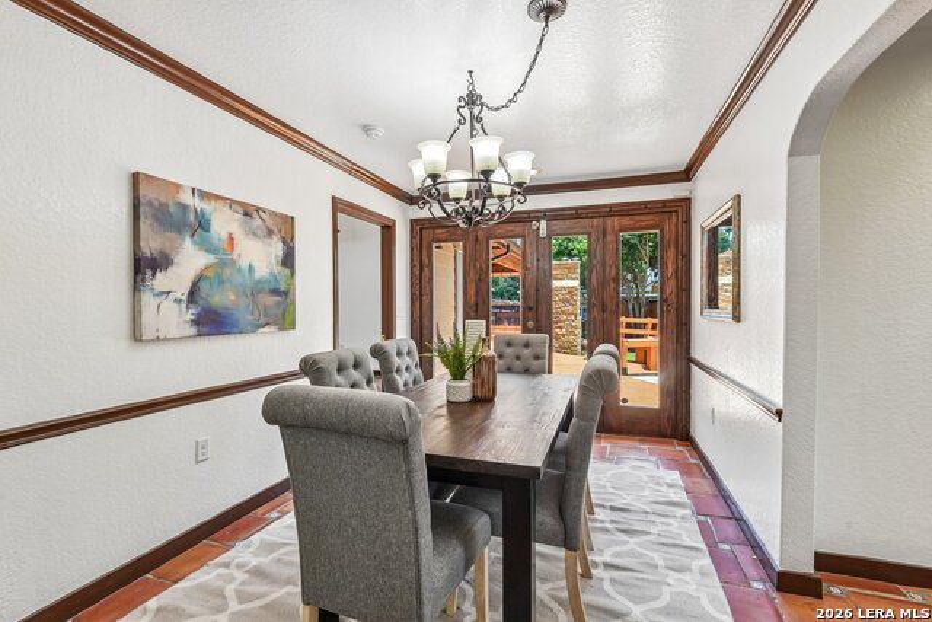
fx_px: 414
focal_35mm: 16
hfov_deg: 96.7
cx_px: 466
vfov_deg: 73.8
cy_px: 311
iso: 400
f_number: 8
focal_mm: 16
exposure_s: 1/25
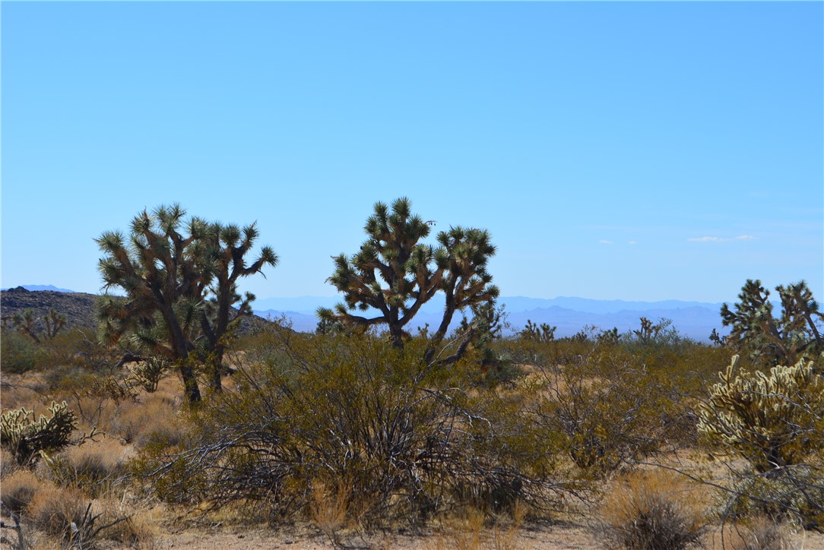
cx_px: 412
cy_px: 275
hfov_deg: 24.6
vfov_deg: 16.6
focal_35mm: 82
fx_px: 1889
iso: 200
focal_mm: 55
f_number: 11
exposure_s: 1/400
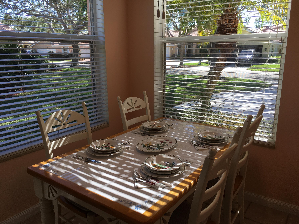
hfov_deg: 61.7
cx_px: 150
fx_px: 250
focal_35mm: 29
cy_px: 112
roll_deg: -0.5
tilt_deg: -12.4
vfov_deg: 48.2
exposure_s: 1/216
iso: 25
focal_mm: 4.15
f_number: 2.2
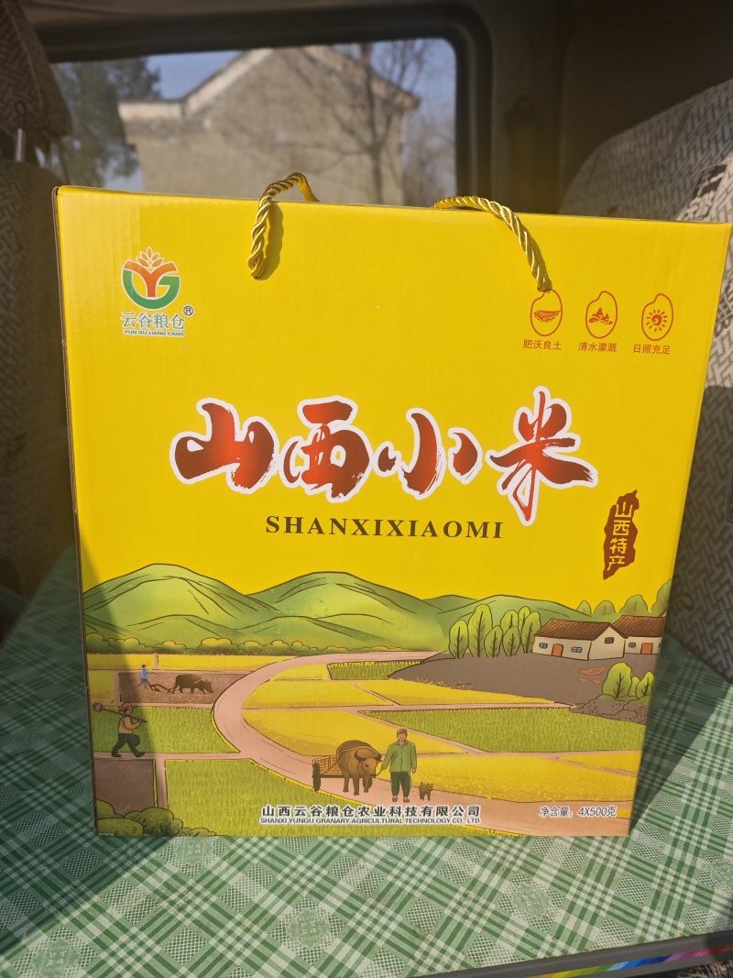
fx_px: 650
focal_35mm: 23
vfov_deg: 73.9
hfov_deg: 58.9
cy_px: 489
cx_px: 366
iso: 50
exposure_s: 1/2281
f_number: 1.6
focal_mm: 6.55
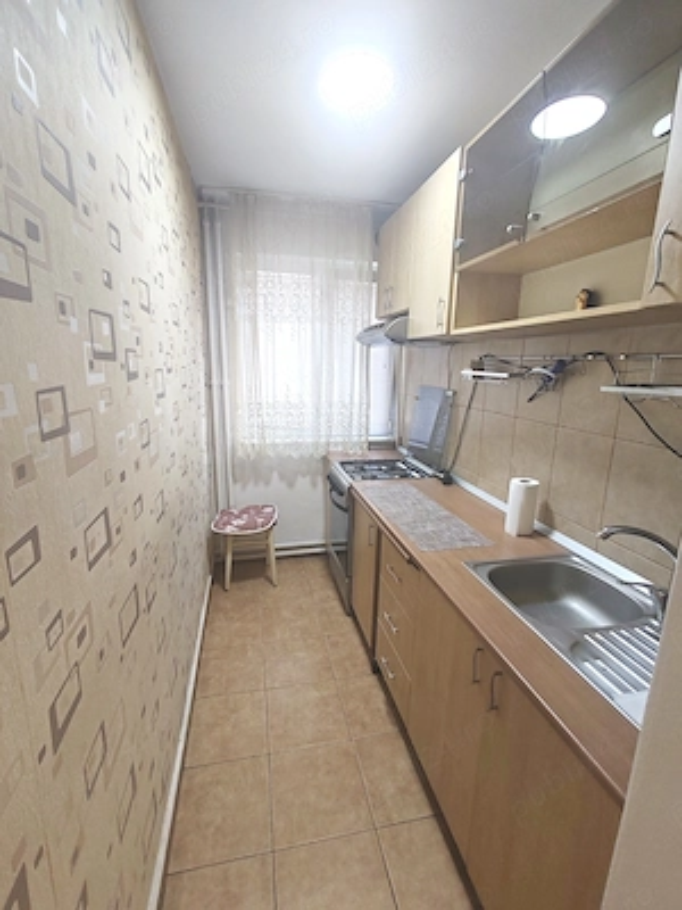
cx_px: 341
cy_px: 455
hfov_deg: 78.1
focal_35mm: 16
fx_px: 420
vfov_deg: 94.5
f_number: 2.2
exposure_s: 1/50
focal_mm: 1.96
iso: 64
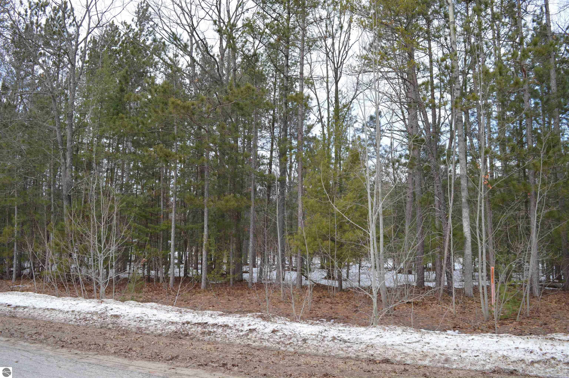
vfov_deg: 47.8
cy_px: 189
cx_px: 284
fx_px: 426
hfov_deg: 67.4
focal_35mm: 27
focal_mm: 18
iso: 100
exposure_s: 1/160
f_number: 6.3
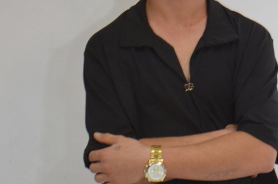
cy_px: 68
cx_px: 194
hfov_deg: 12.0
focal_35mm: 171
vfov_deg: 8.0
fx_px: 1317
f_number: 3.8
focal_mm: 38
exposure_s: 1/60
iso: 800
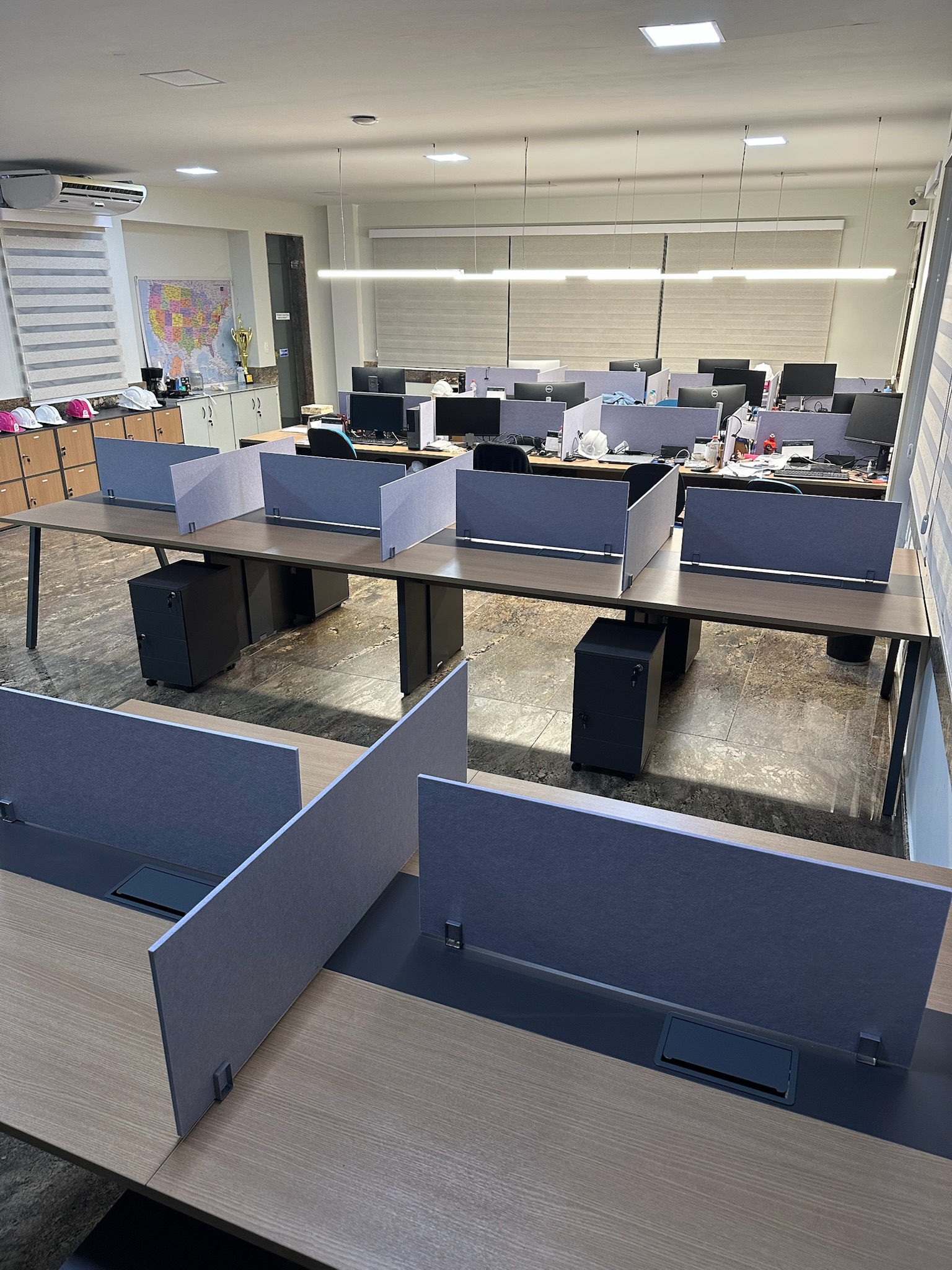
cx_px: 476
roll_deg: -1.0
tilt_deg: -21.6
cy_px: 635
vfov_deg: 71.6
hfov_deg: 56.8
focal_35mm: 24
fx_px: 880
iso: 200
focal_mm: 6.86
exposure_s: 1/60
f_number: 1.78
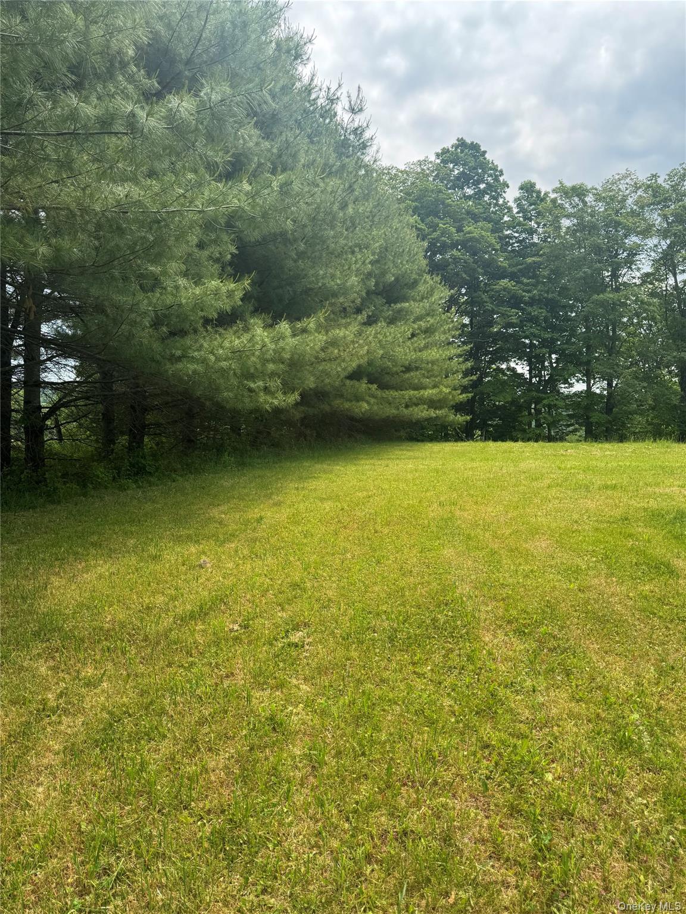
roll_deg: +1.3
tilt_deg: -2.0
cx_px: 343
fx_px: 634
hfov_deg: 56.8
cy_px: 457
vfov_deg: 71.6
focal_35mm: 24
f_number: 1.78
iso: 80
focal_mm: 6.76
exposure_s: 1/1767
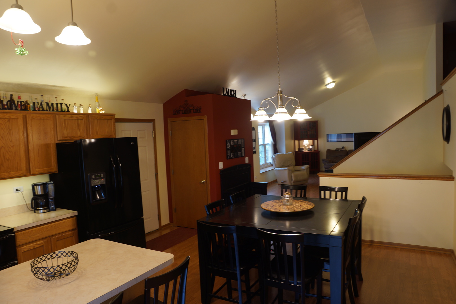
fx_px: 304
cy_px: 152
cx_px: 228
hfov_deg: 73.7
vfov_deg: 53.1
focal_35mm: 24
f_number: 5.6
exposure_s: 1/1.6
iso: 100
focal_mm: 16
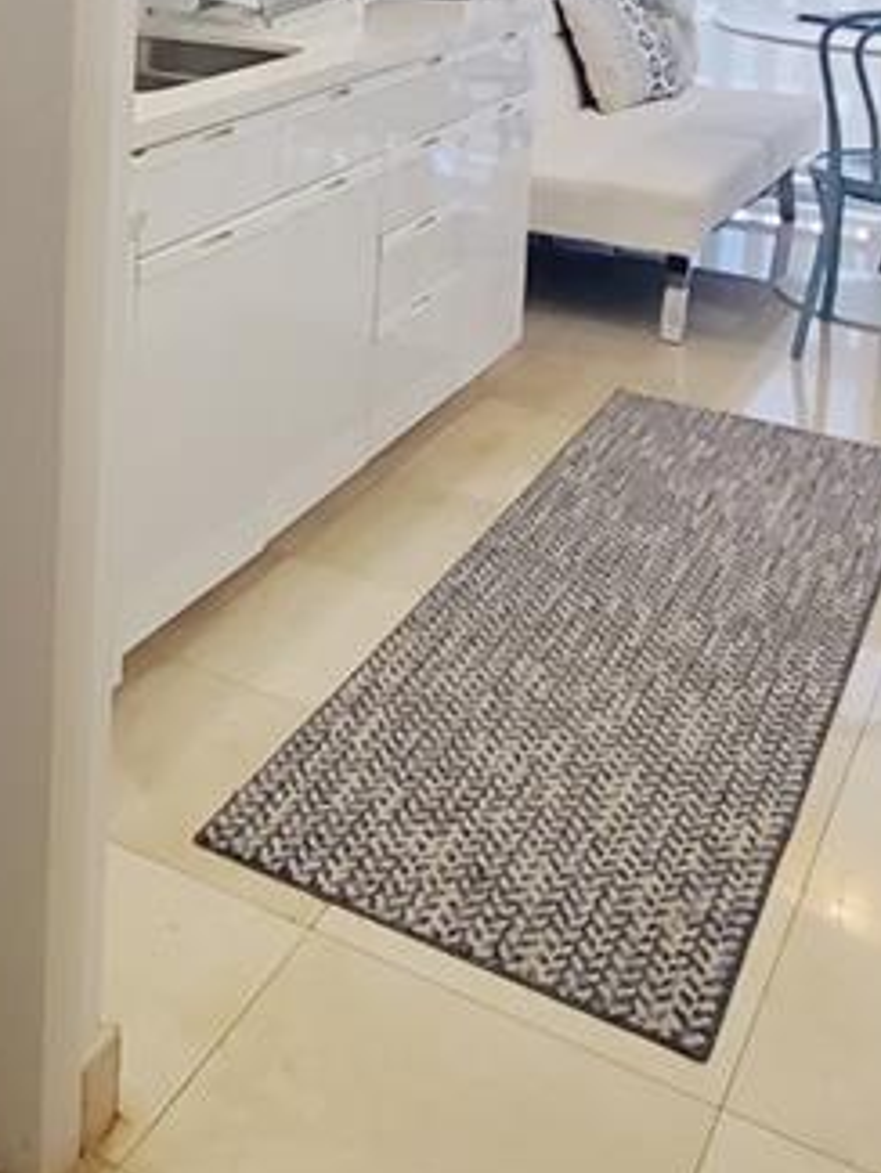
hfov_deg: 27.6
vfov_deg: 35.8
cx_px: -101
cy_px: 4
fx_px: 1628
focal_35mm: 48
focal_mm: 1.8
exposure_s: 1/60
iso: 100
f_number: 2.2
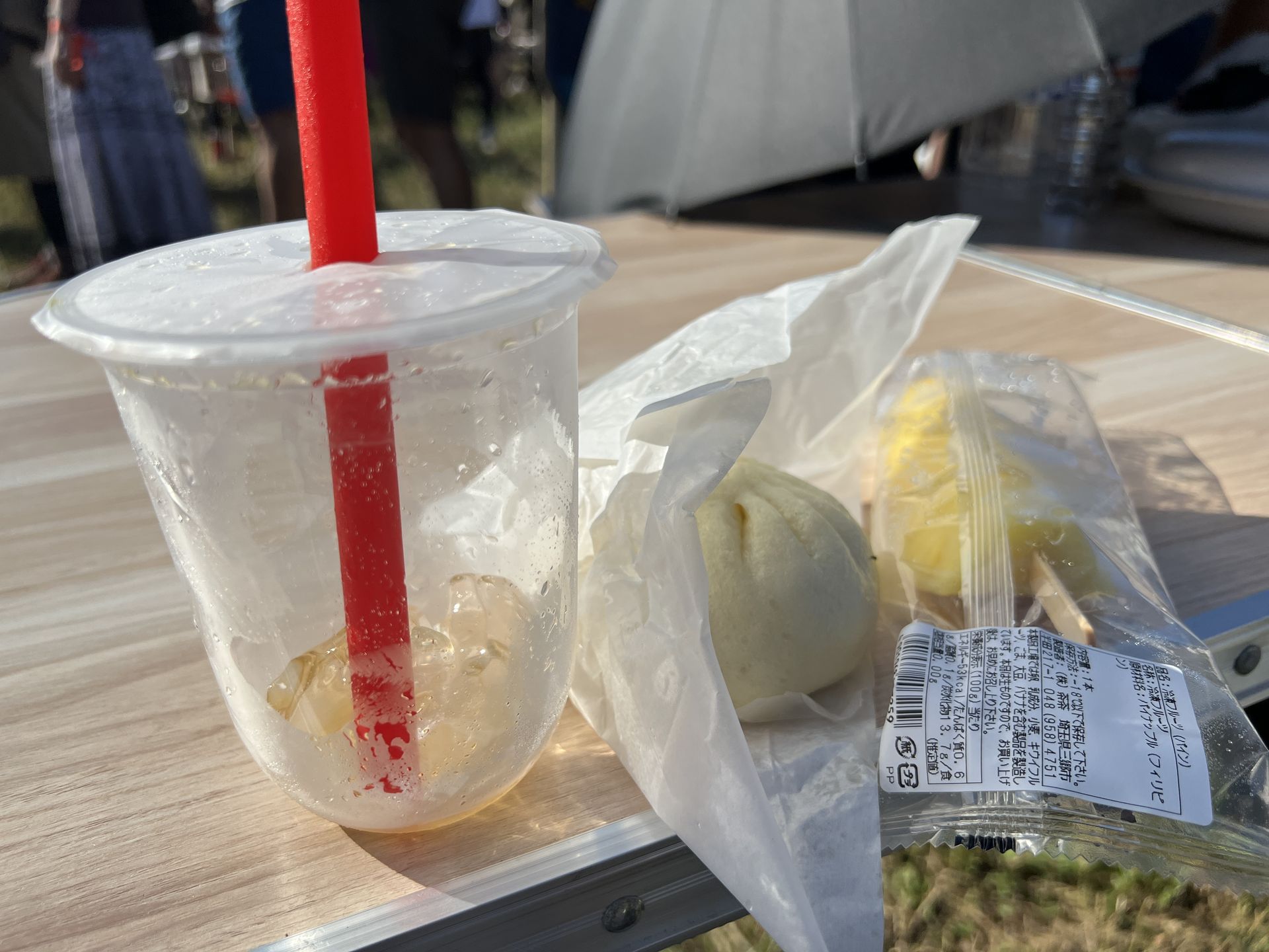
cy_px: 476
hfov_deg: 67.3
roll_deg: +1.3
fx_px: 953
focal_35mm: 26
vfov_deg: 53.1
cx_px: 634
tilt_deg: -24.8
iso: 50
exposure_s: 1/9434
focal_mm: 5.7
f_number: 1.5
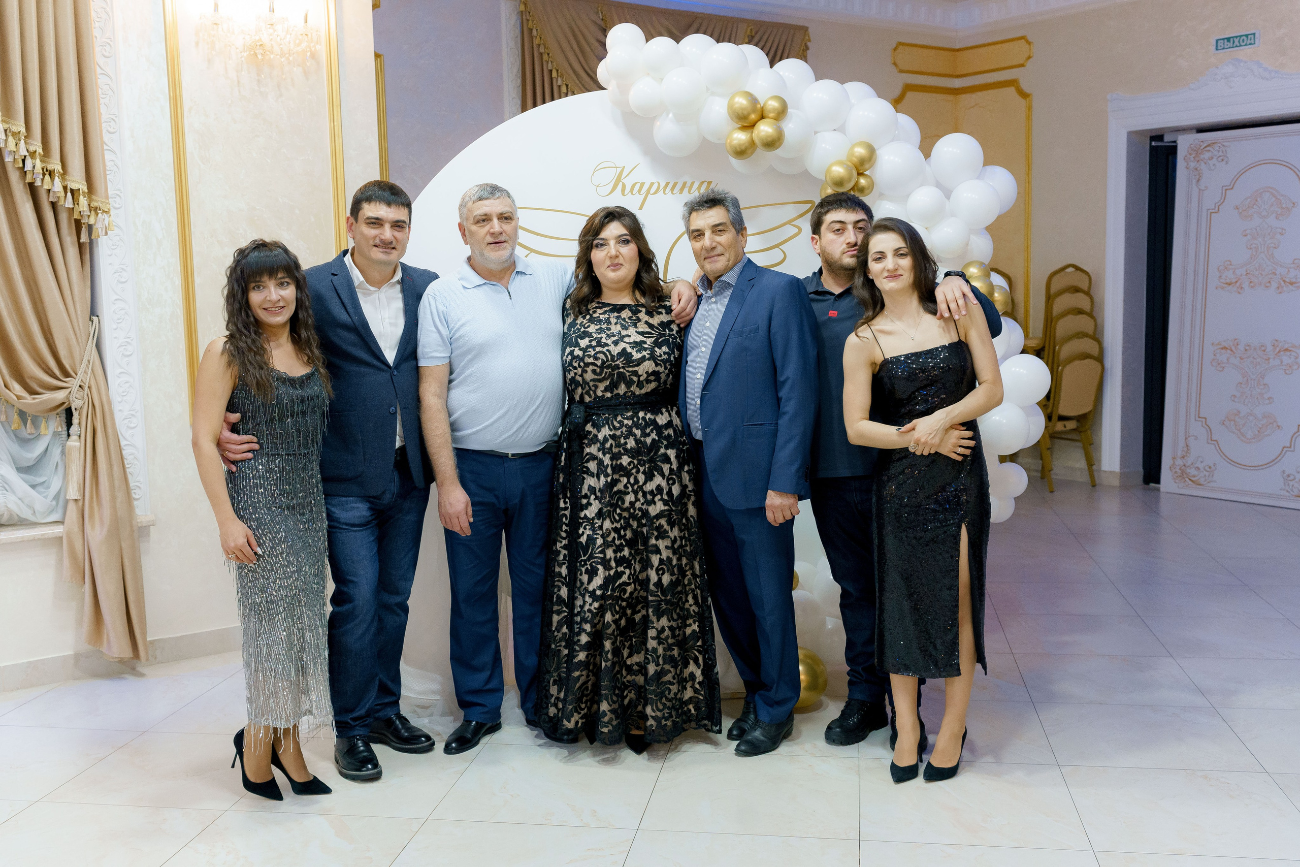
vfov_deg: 37.9
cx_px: 650
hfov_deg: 54.4
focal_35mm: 35
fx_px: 1264
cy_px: 434
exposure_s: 1/160
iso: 3200
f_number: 4.5
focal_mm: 35
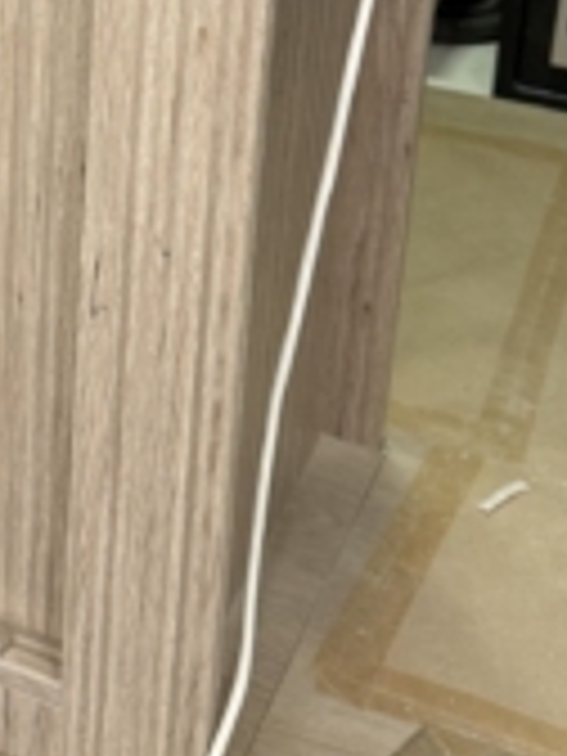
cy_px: -29
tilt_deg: -18.3
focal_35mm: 76
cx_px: -86
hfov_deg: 18.5
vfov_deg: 24.3
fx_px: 1660
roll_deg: -1.5
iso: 160
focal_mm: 6.76
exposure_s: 1/50
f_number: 1.78
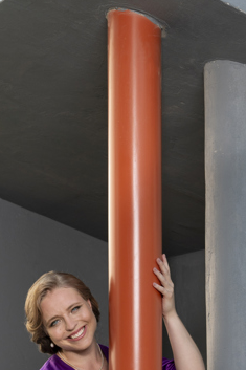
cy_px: 512
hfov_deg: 9.3
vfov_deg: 13.4
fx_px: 1508
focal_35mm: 147
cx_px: 179
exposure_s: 1/100
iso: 320
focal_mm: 50
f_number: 5.6
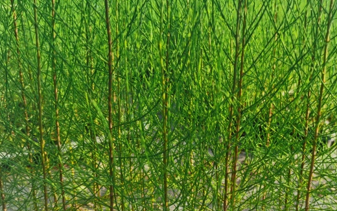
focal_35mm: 44
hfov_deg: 45.0
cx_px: 202
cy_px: 138
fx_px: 404
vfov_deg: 29.0
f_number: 1.8
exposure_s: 1/707
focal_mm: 5.58
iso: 50
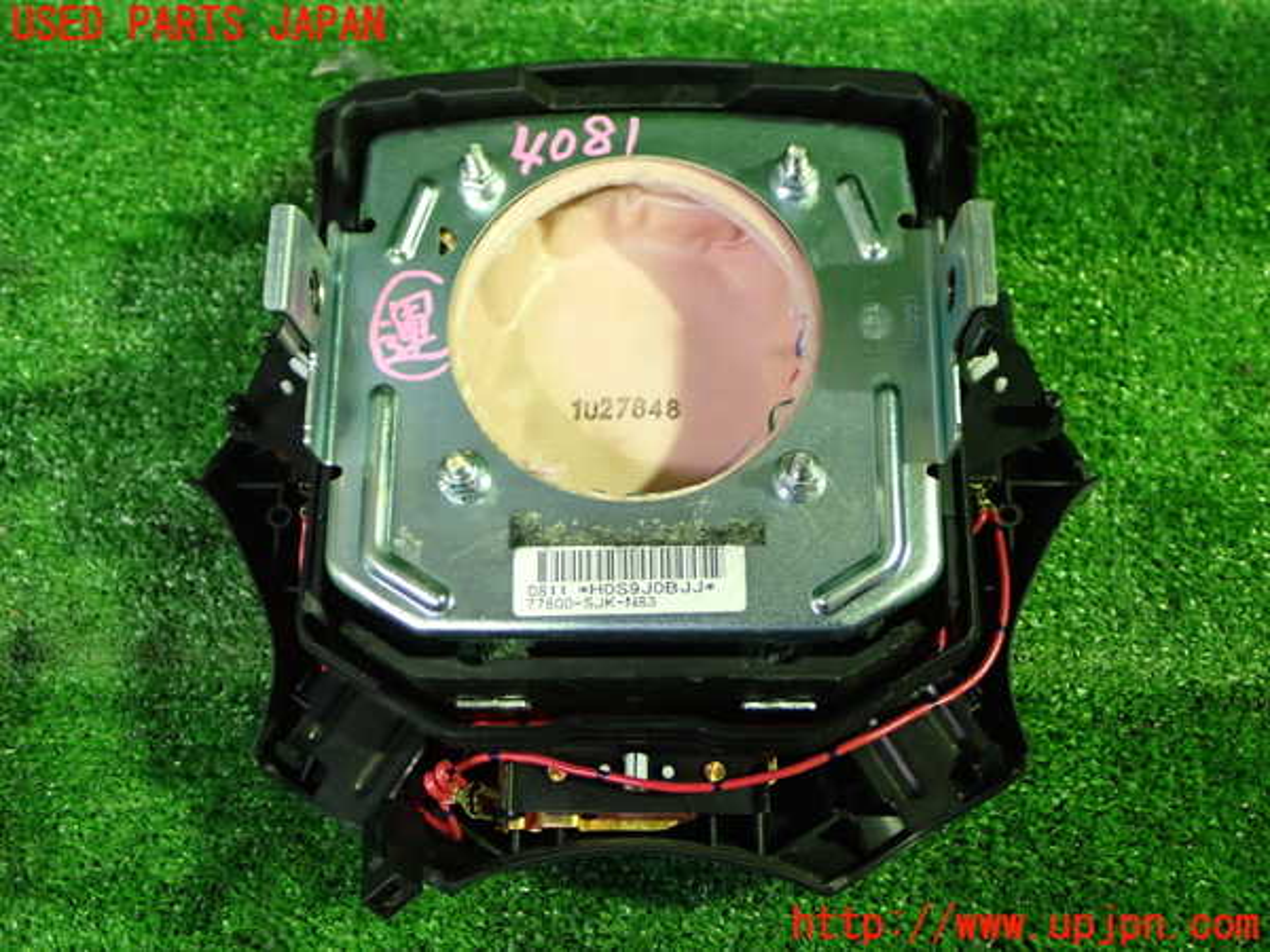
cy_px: 476
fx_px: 1504
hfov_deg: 45.8
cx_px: 635
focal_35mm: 41
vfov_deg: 35.1
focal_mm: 7.31
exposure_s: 1/30
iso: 800
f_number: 2.8
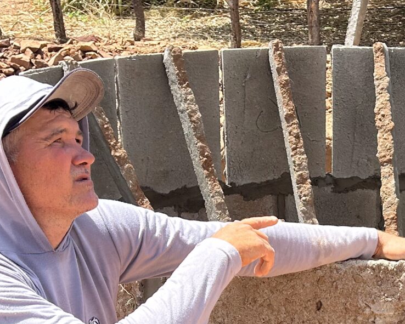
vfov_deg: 17.2
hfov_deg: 21.4
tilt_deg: -21.2
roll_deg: -0.5
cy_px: 289
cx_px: 329
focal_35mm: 88
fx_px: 1055
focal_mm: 5.7
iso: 50
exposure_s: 1/2165
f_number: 1.5
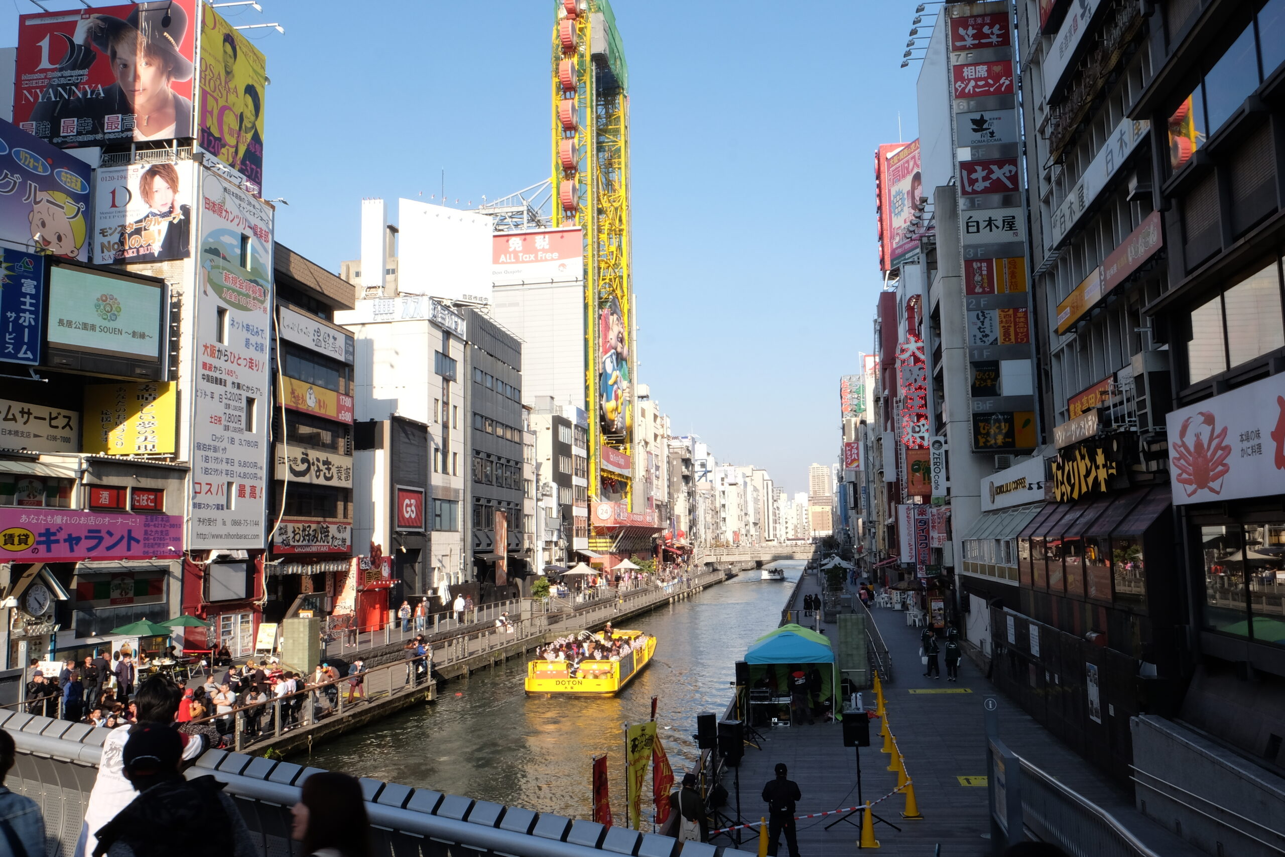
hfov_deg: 67.4
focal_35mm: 27
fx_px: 964
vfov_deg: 47.9
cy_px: 428
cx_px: 642
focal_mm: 18
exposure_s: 1/60
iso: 400
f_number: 20
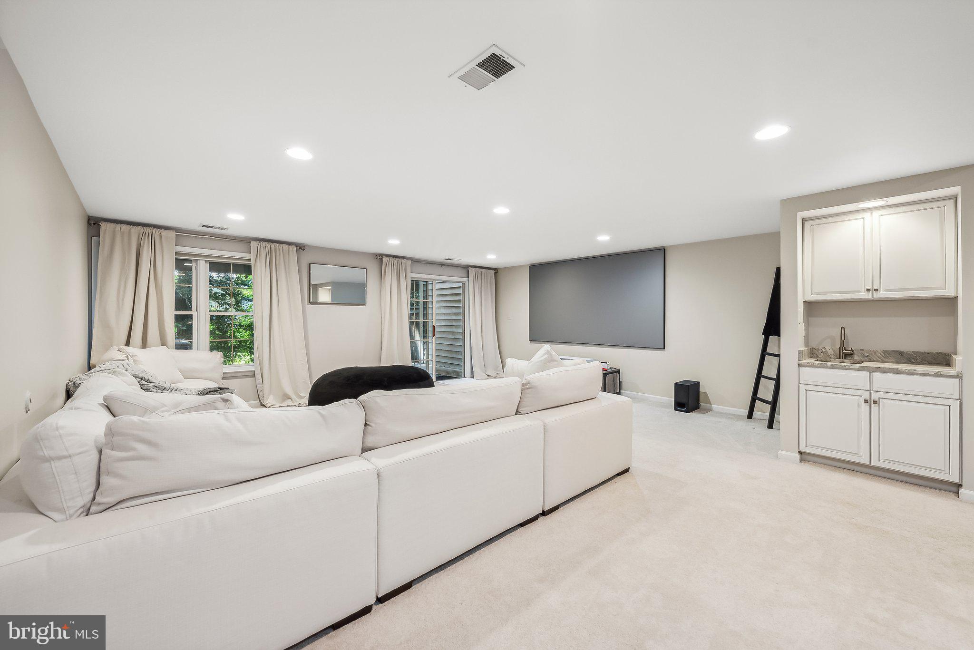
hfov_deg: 104.2
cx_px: 487
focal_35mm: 14
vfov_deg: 81.3
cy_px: 325
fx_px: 379
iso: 640
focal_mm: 14
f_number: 7.1
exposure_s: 1/13
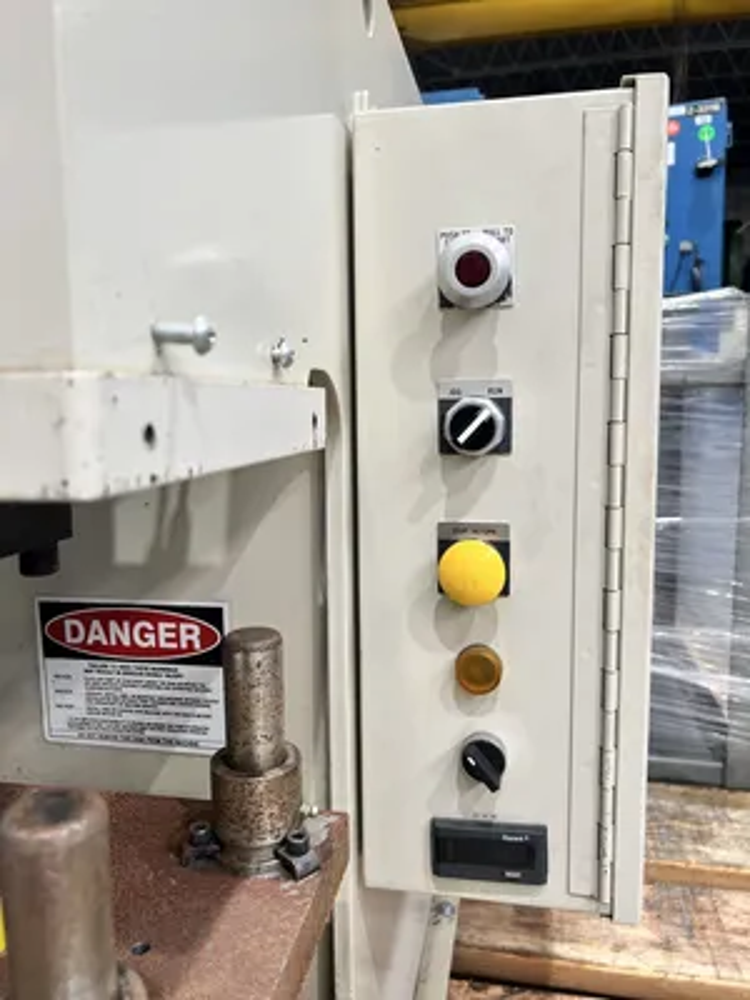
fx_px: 751
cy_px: 500
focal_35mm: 26
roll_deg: +2.5
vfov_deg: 67.3
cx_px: 375
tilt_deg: -6.4
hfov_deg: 53.1
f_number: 1.5
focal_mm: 5.7
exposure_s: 1/121
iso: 125
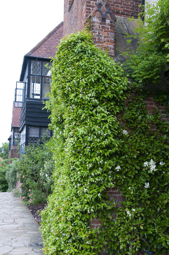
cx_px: 84
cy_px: 128
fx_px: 286
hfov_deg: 32.9
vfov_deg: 48.0
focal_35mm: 40
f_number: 7.1
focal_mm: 27
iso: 200
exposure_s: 1/60
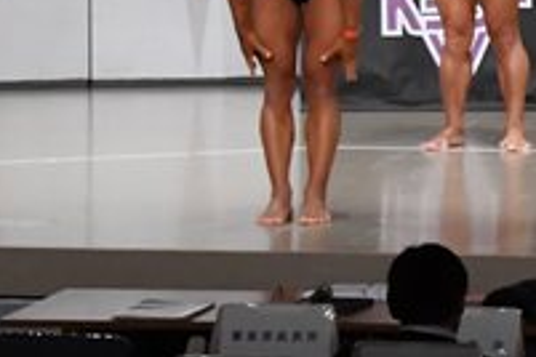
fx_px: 5002
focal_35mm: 336
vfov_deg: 4.1
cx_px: 1004
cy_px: -77
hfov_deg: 6.0
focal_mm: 58
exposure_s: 1/400
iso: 6400
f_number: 5.6
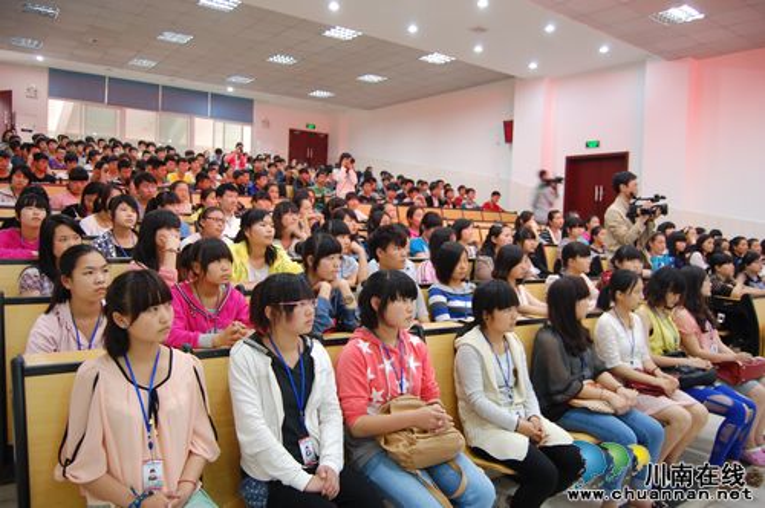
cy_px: 254
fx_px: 573
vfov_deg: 47.8
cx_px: 382
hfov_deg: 67.4
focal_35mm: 27
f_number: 3.5
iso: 400
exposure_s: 1/8
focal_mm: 18
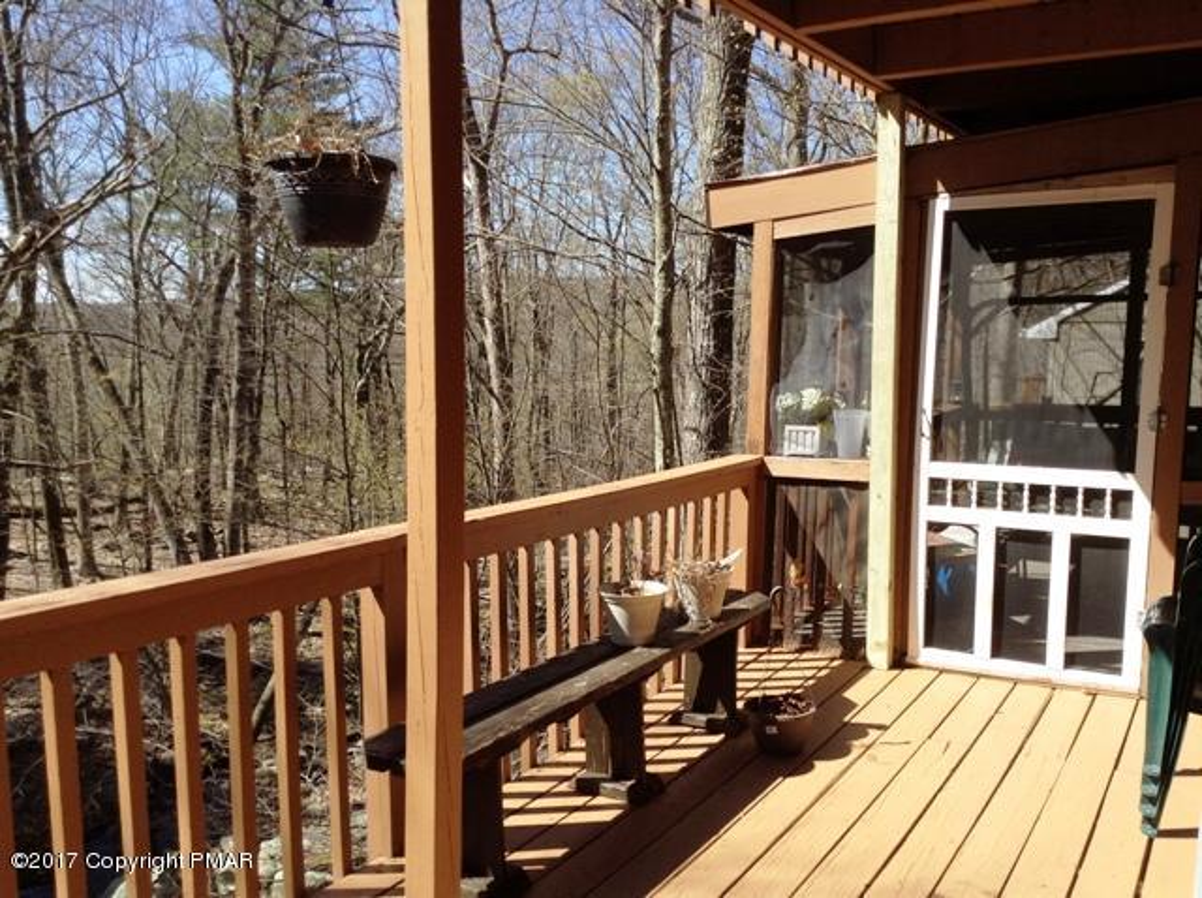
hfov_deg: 55.4
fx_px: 1144
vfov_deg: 42.8
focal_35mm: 33
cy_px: 449
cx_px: 601
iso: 25
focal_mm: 3.3
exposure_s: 1/630
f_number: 2.4
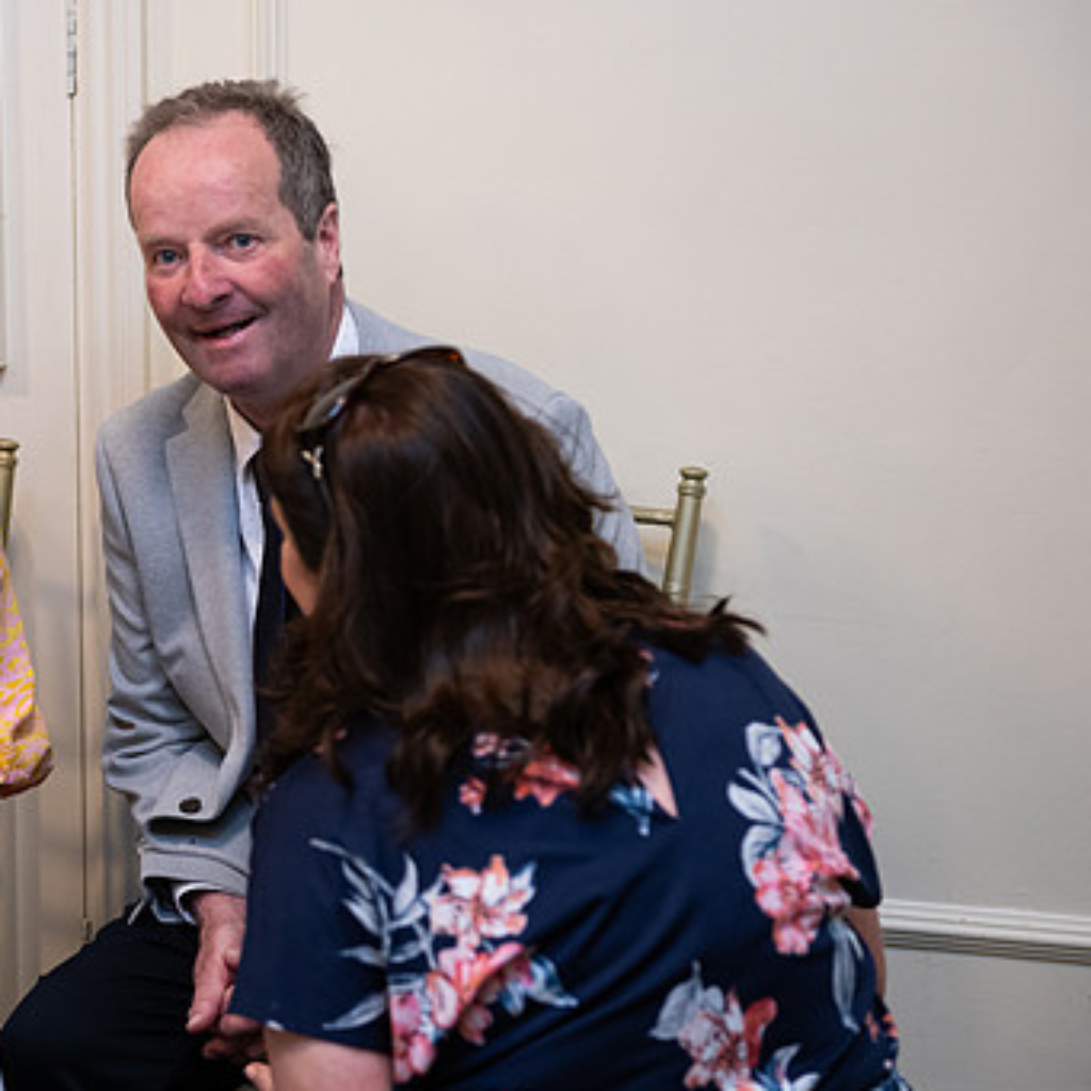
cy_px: 539
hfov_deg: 21.1
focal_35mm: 81
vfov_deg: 21.4
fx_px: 2888
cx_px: 227
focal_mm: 56
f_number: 3.5
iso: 800
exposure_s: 1/160
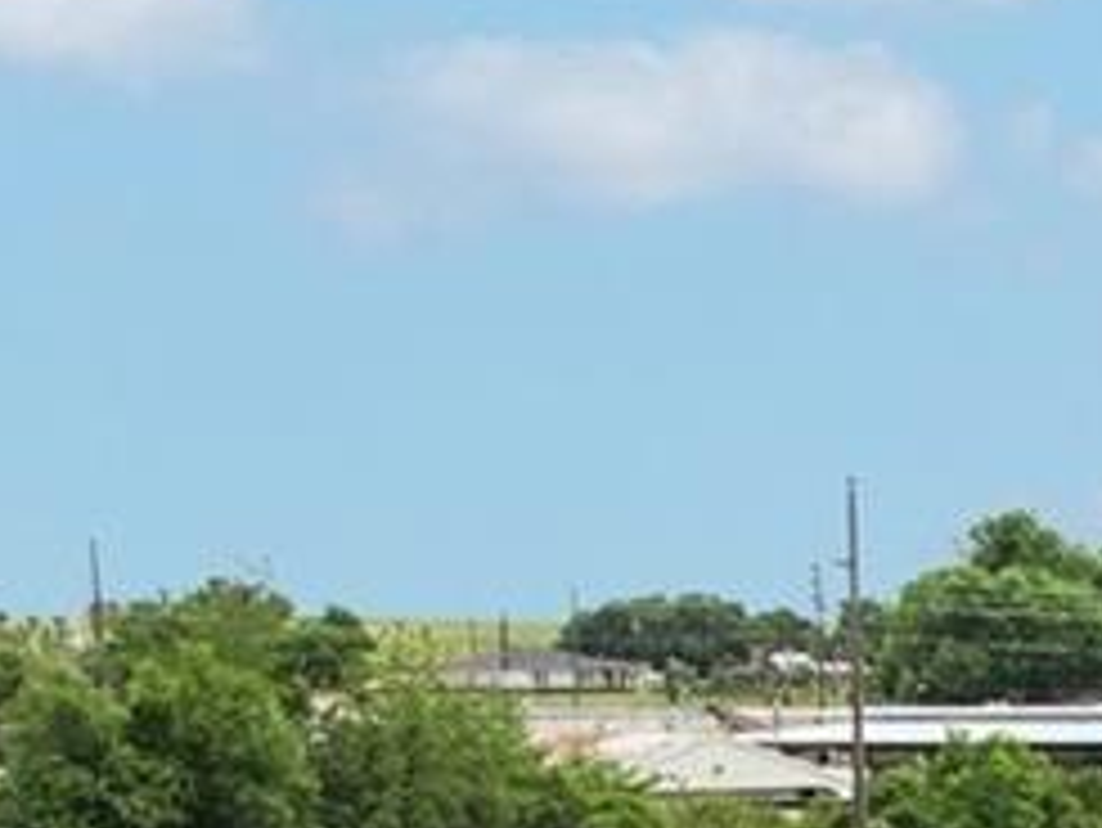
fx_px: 4395
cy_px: 1827
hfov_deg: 12.0
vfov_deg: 9.8
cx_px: 2501
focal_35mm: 138
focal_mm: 8.4
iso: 140
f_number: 2.8
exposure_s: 1/3200
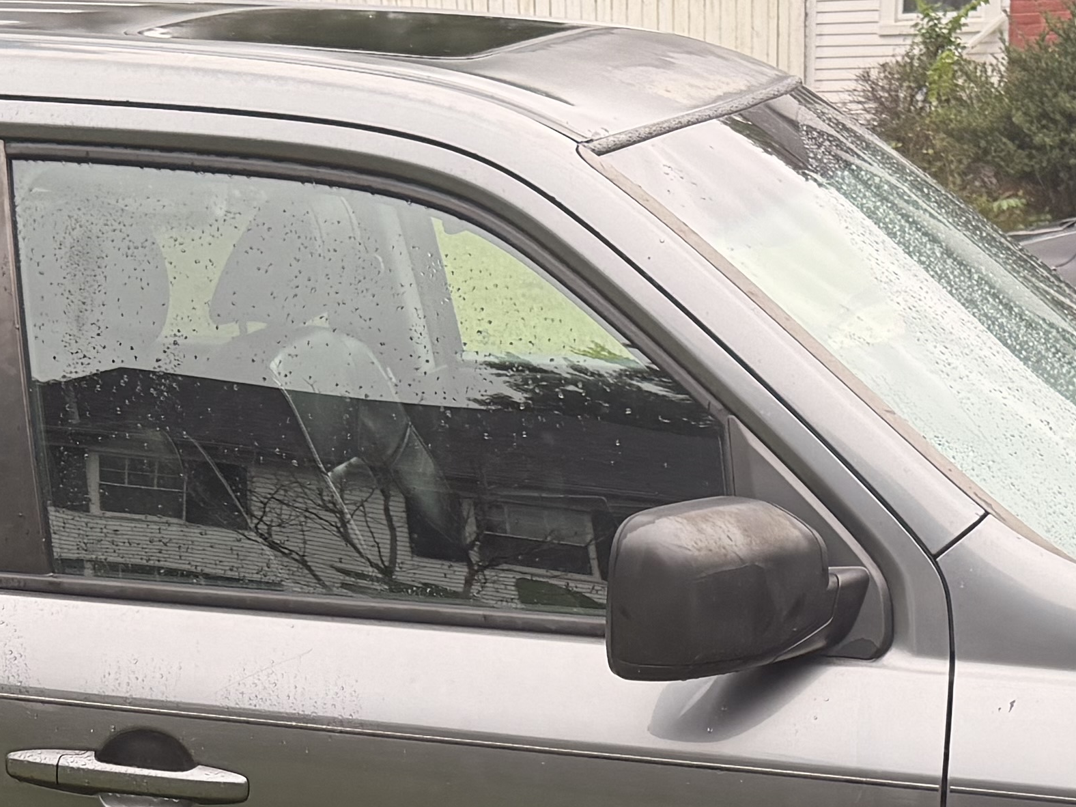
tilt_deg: -18.9
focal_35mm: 87
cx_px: 396
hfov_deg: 22.4
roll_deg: +1.1
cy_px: 936
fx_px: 2704
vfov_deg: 16.4
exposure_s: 1/105
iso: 200
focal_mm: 6.76
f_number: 1.78
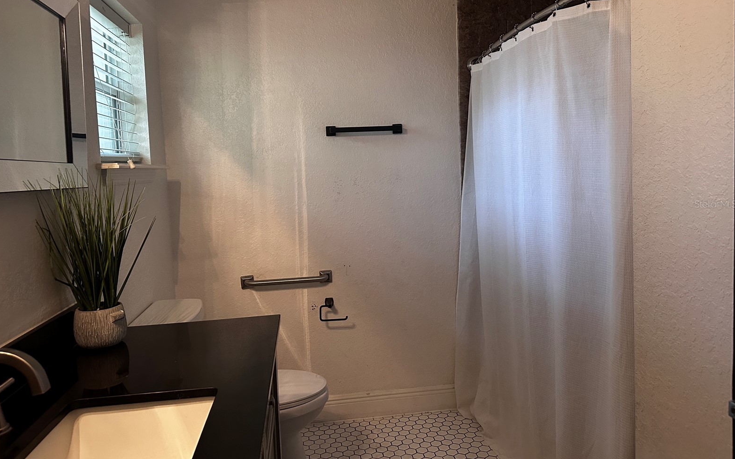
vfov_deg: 47.5
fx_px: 521
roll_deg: +1.9
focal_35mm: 26
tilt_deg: -4.1
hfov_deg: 70.4
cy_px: 204
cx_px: 363
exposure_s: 1/60
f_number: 1.78
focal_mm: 6.86
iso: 500
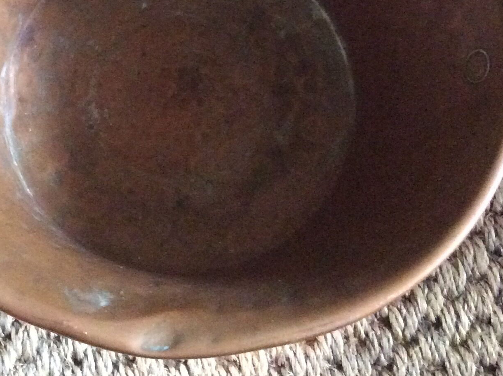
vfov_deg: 21.2
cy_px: 52
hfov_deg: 28.4
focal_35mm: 68
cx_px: 164
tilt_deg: -72.7
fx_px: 987
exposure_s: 1/17
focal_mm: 3.3
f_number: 2.4
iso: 500
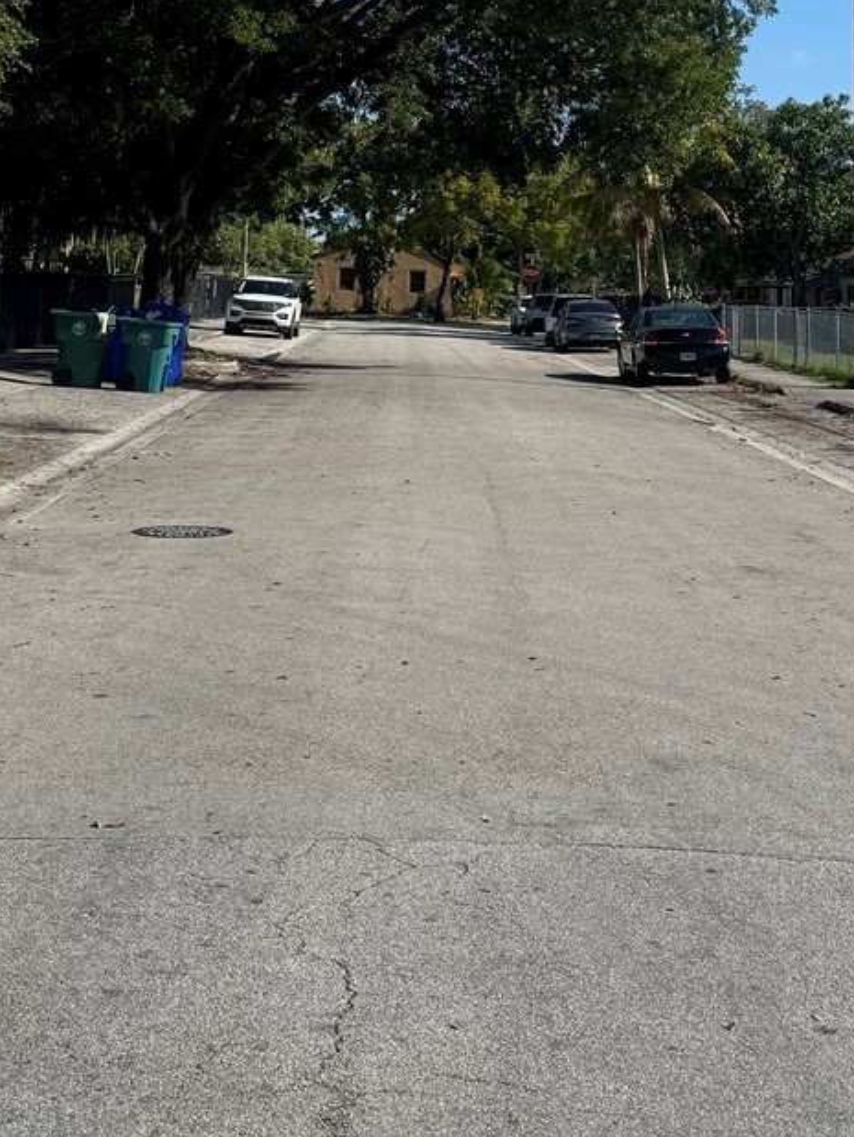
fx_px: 2037
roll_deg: -1.3
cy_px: -35
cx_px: 380
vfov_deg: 28.9
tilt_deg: +8.6
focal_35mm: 62
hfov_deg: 23.7
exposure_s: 1/4608
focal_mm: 6.76
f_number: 1.78
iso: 80
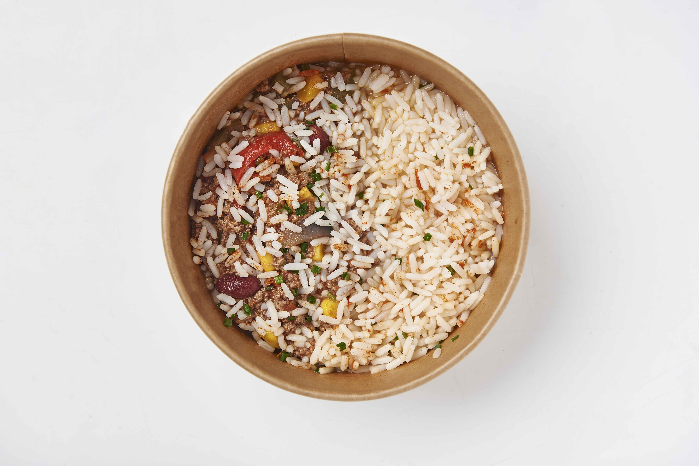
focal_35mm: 70
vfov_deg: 19.5
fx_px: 1360
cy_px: 233
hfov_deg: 28.8
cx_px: 350
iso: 200
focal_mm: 70
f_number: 6.3
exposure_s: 1/200
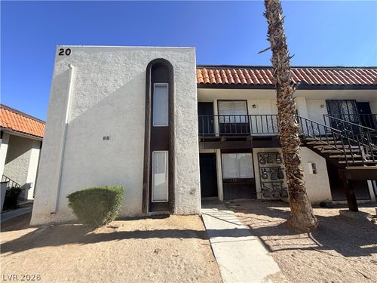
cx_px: 188
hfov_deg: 102.1
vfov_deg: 85.7
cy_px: 142
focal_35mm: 14
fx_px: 152
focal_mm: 2.22
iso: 32
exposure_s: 1/770
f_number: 2.2
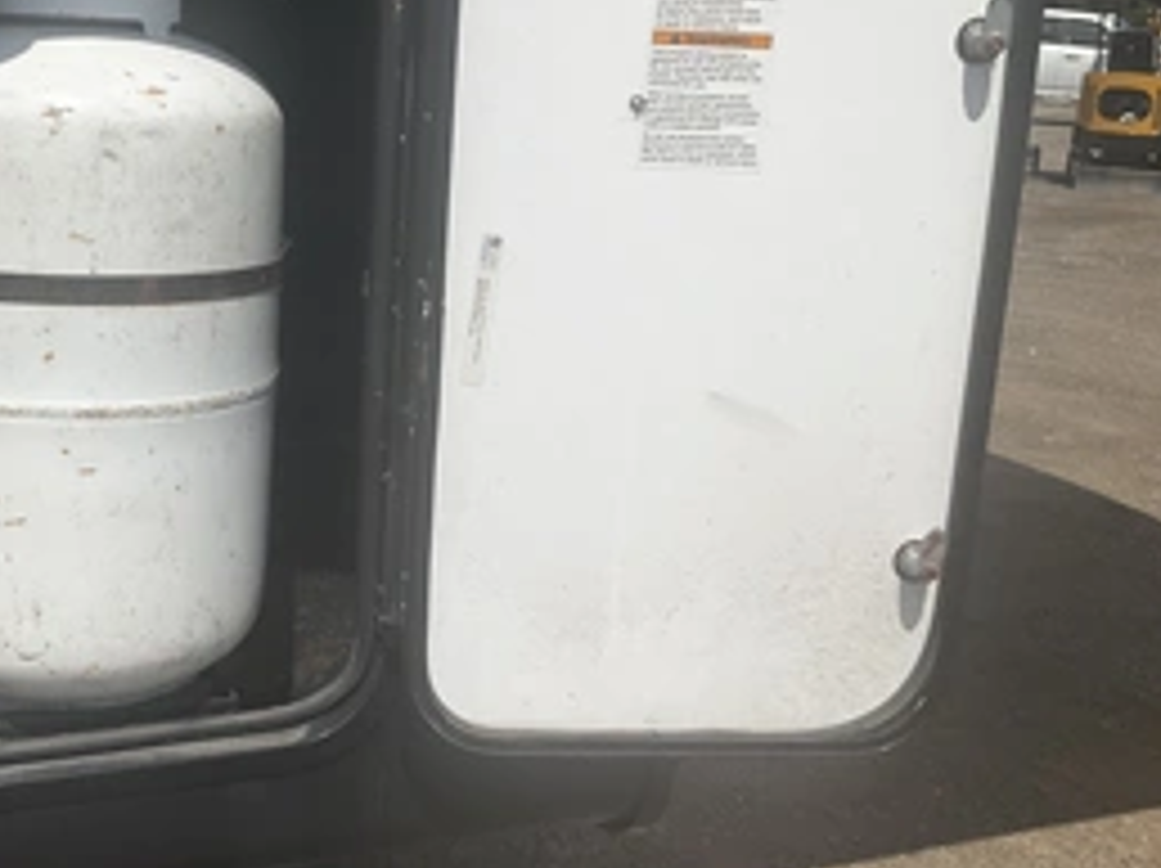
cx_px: 284
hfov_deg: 40.8
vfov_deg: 32.0
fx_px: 1508
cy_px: 342
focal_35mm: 45
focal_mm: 3
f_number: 1.8
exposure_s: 1/4785
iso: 25
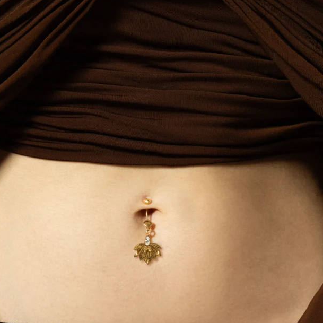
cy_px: 163
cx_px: 157
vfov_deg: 17.4
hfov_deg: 17.4
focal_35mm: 100
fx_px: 1056
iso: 100
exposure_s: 1/160
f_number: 9
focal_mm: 70
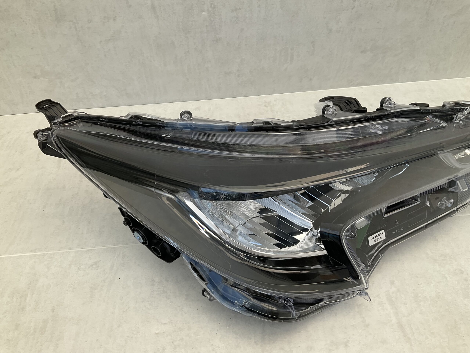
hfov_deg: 61.7
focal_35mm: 29
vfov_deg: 48.2
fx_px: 394
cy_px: 176
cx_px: 235
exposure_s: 1/562
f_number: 1.8
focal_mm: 3
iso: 16
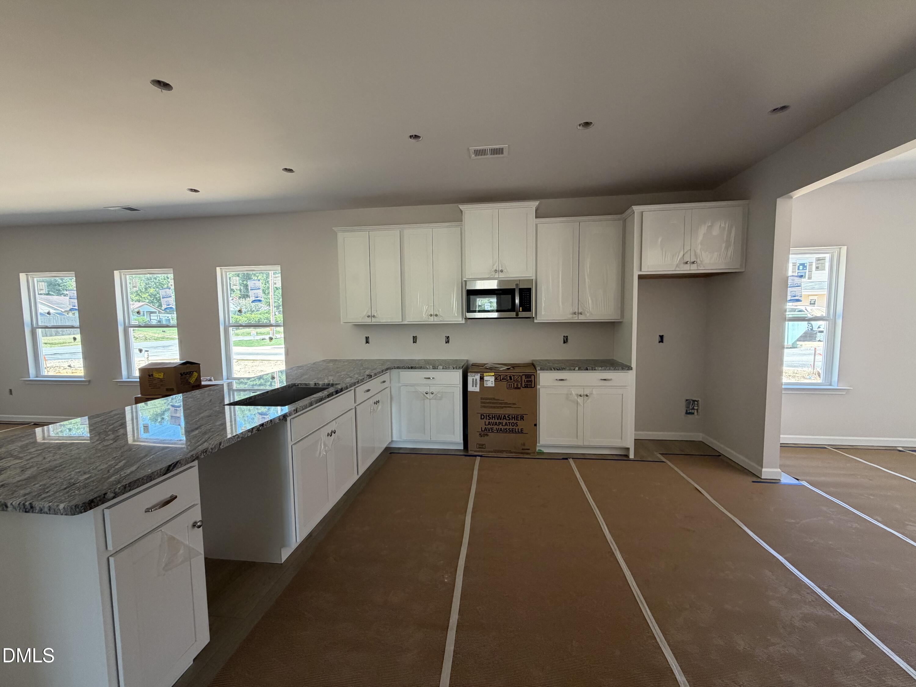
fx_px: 370
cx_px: 458
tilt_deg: -4.5
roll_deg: +1.1
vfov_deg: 85.7
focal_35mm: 14
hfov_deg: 102.1
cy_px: 344
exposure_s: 1/121
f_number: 2.2
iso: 160
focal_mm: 2.22
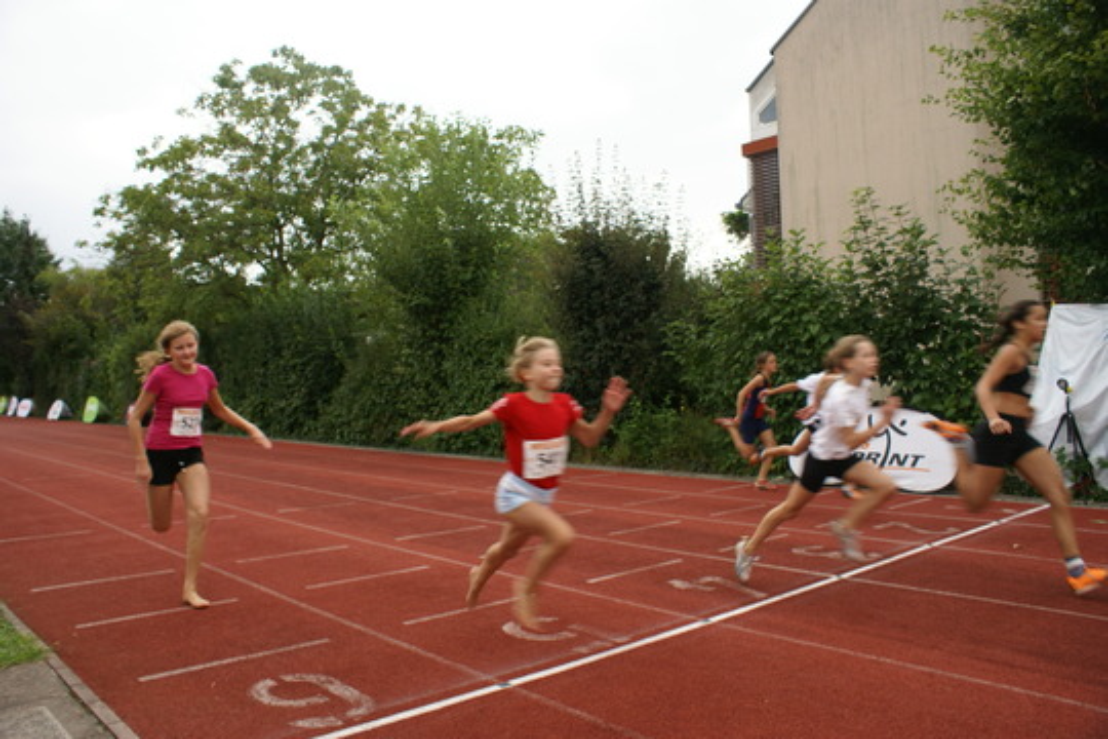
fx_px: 831
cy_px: 370
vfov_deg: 47.9
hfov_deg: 67.4
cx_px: 554
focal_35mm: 27
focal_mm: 18
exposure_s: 1/160
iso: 100
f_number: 4
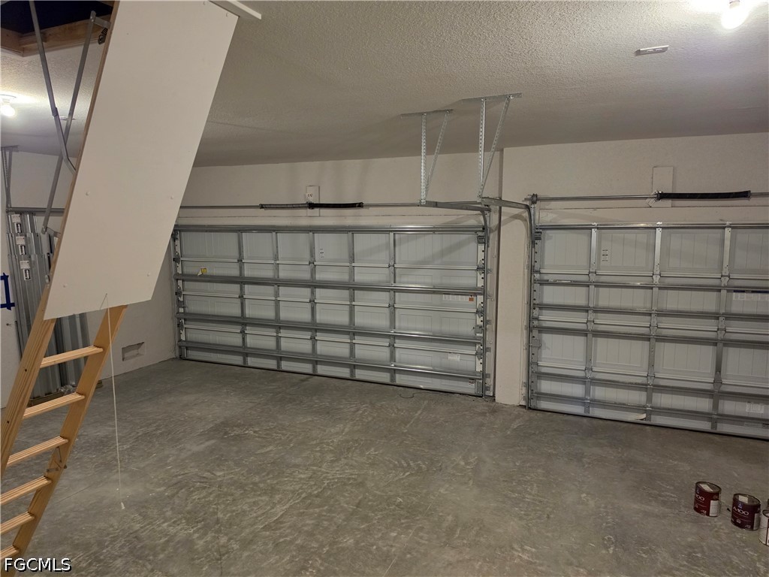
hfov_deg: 73.9
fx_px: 511
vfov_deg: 58.9
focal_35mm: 23
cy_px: 288
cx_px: 384
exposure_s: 1/120
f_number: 1.4
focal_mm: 6.5
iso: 1000
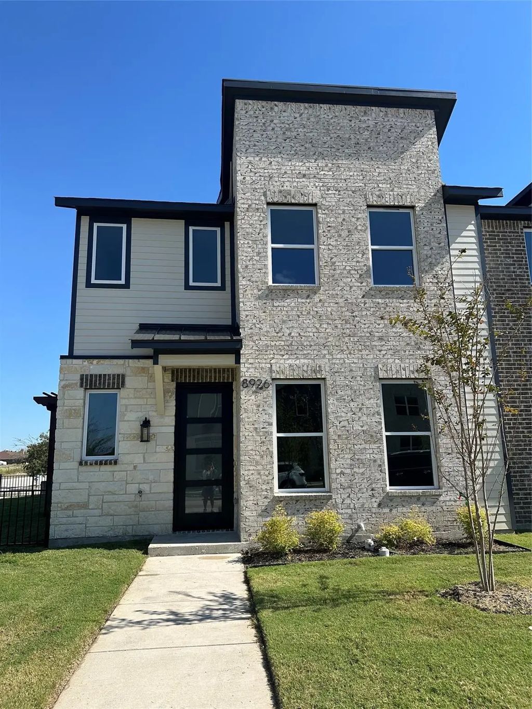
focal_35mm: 24
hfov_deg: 56.8
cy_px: 354
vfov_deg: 71.6
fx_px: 492
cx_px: 266
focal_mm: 6.86
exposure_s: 1/4348
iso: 80
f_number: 1.78
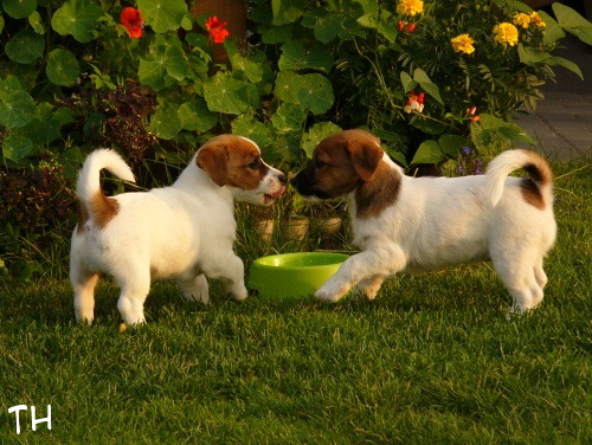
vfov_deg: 9.5
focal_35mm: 157
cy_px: 222
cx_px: 296
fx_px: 2688
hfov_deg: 12.6
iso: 100
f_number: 2.8
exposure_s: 1/500
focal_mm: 26.1
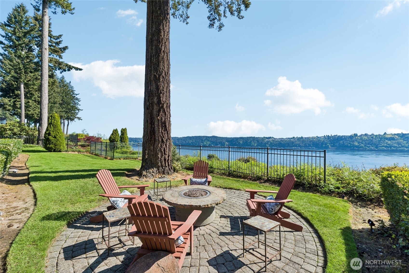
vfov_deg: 77.3
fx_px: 170
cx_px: 204
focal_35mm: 15
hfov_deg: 100.4
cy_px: 136
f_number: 9
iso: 250
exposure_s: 1/320
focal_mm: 10
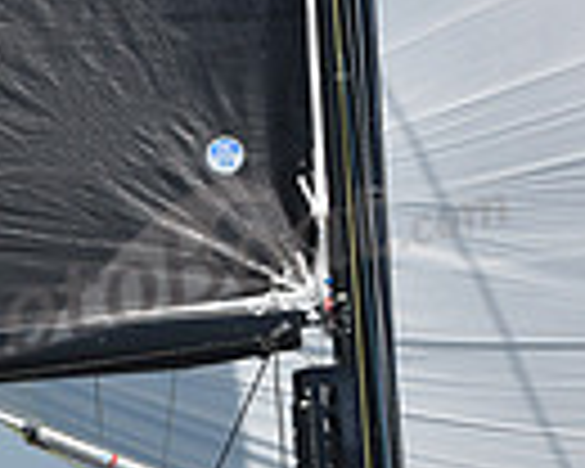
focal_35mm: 294
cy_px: 569
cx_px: -356
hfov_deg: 6.5
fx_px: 5090
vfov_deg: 5.2
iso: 250
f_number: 9
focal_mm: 70
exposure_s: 1/1250
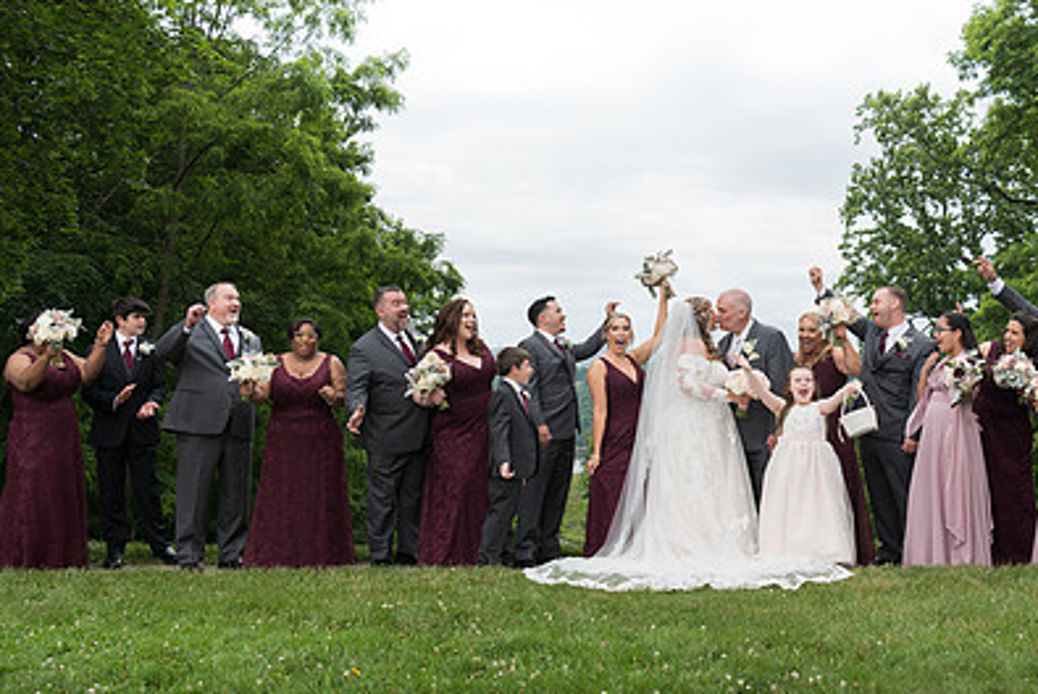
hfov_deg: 40.9
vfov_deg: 28.0
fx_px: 1385
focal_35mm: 48
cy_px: 272
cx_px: 635
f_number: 4.5
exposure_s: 1/320
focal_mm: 31
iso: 64
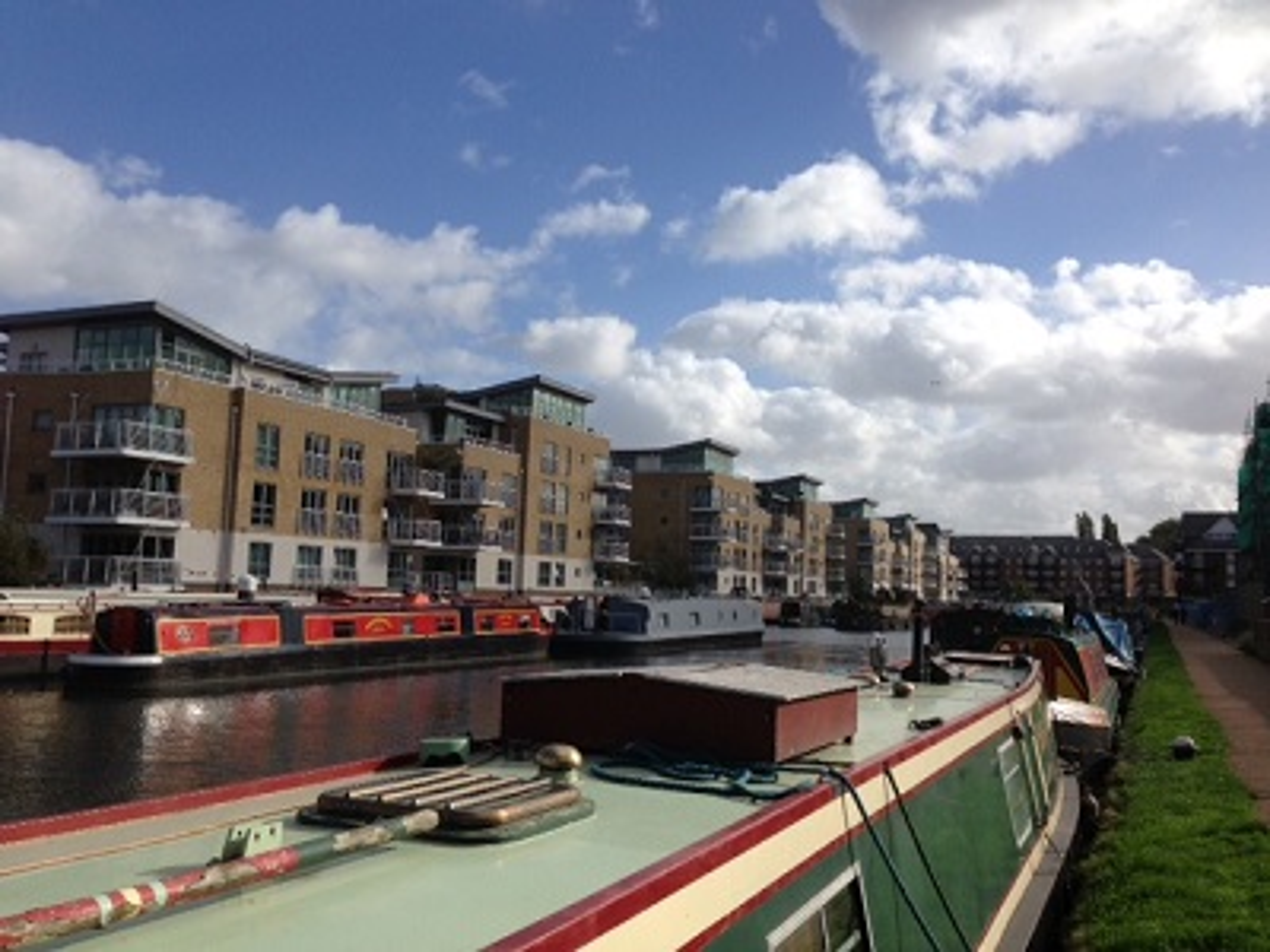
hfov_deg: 55.4
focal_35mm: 33
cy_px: 476
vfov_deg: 42.9
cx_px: 635
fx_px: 1211
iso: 50
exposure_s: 1/1938
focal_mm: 4.13
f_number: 2.4
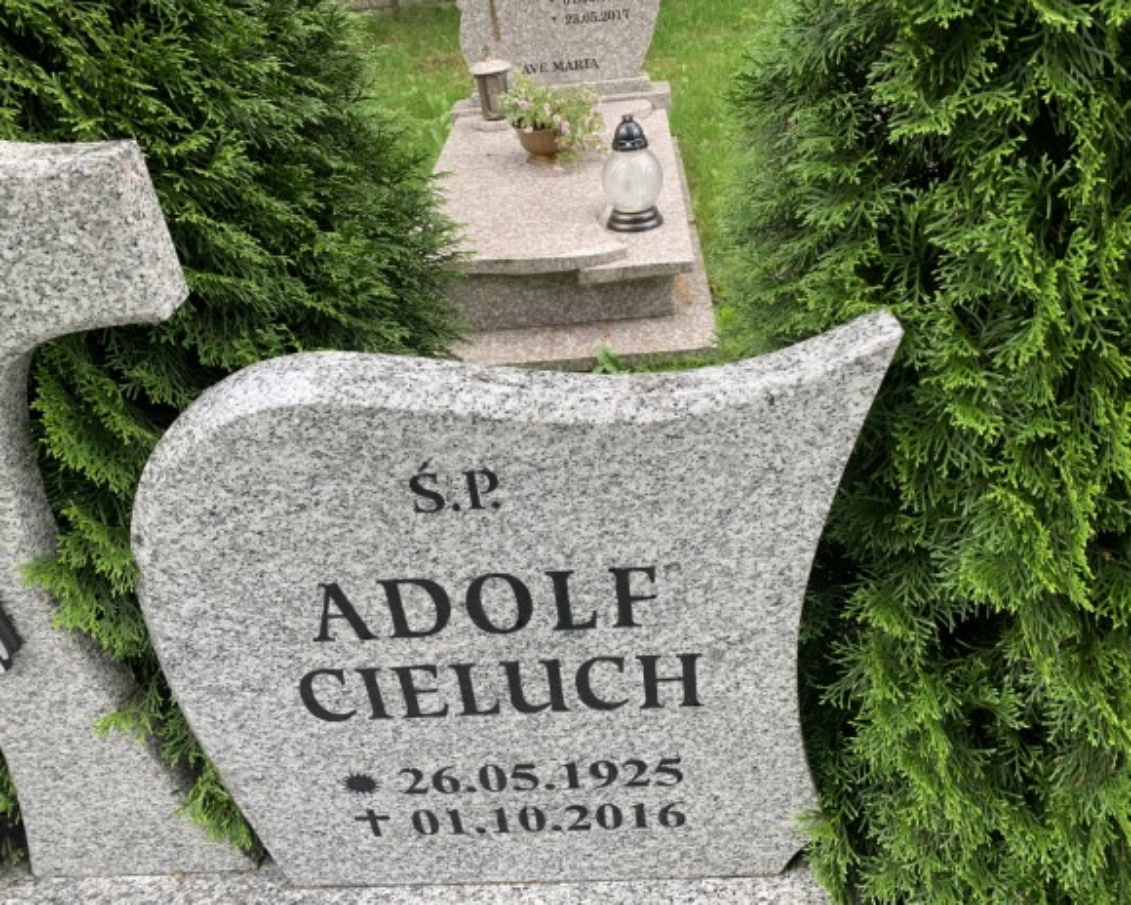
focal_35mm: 28
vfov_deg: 51.5
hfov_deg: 62.1
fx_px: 937
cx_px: 614
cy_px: 443
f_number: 1.8
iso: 32
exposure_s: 1/122
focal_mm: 4.25
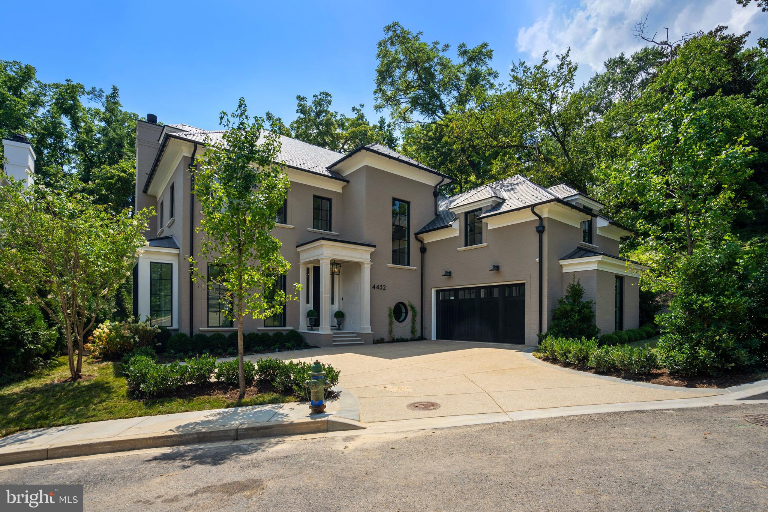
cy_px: 256
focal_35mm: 16
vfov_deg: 73.7
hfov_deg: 96.7
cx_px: 384
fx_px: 341
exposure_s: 1/500
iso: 200
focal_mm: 16
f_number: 8
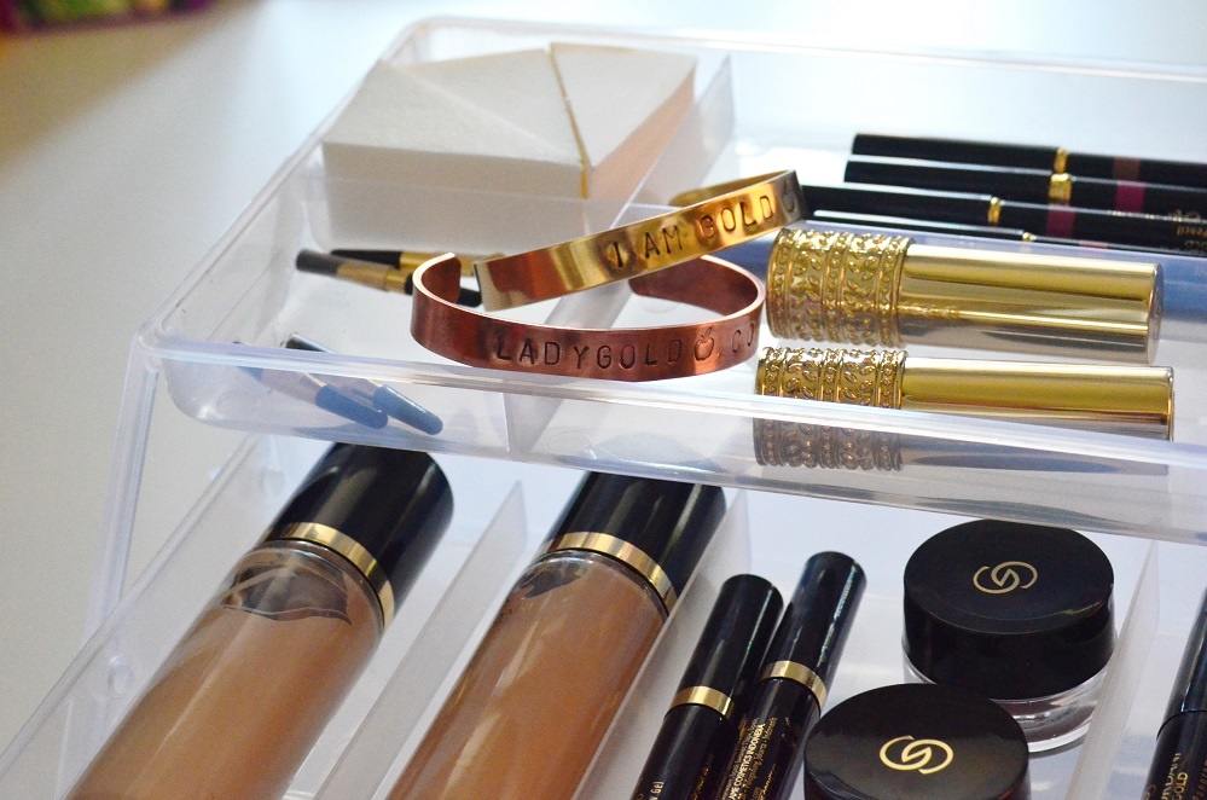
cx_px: 604
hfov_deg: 20.6
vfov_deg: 13.8
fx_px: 3313
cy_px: 400
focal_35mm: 99
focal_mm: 66
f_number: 9
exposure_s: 1/100
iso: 3200
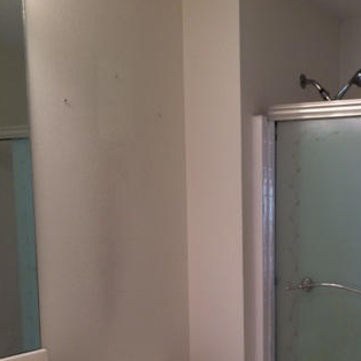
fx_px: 637
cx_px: 274
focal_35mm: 54
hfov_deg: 31.1
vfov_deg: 30.7
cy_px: 299
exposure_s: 1/50
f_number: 2.2
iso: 40
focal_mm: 4.12
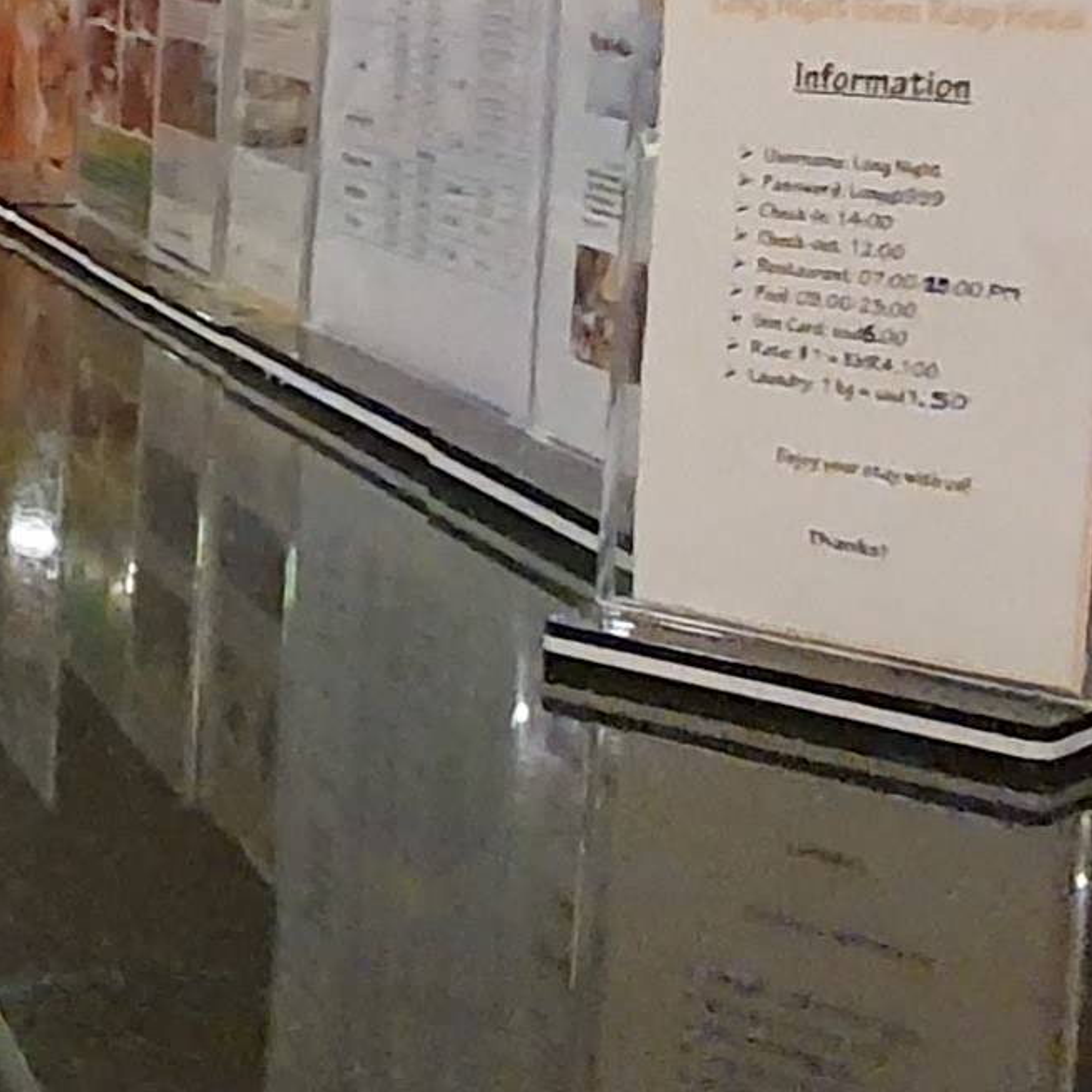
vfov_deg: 20.8
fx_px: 2891
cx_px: -1312
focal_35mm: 81
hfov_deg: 15.3
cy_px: 50
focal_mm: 1.8
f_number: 2.2
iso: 640
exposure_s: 1/33
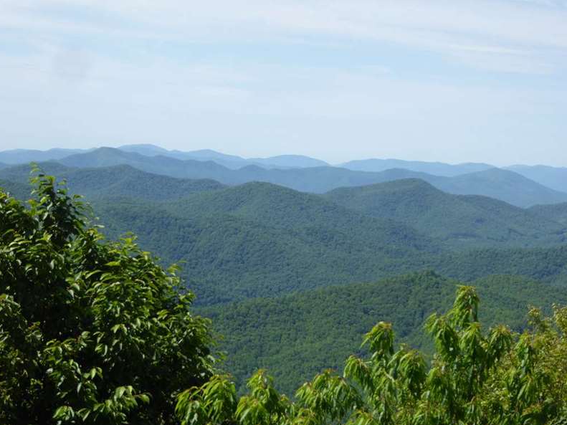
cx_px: 281
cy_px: 214
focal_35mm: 85
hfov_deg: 23.0
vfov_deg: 17.4
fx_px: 1392
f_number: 4.8
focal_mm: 15
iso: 100
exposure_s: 1/400
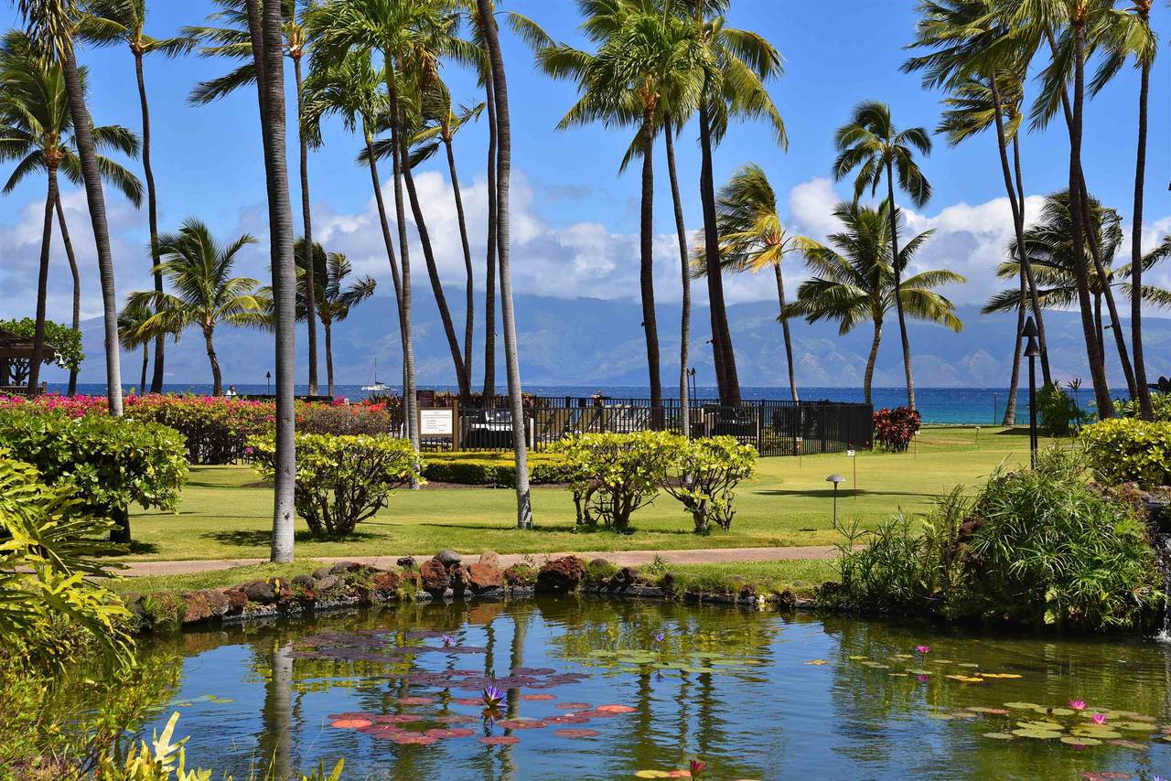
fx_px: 2017
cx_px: 586
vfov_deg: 21.9
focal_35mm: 62
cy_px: 390
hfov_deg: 32.4
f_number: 11
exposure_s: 1/200
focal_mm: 62
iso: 125
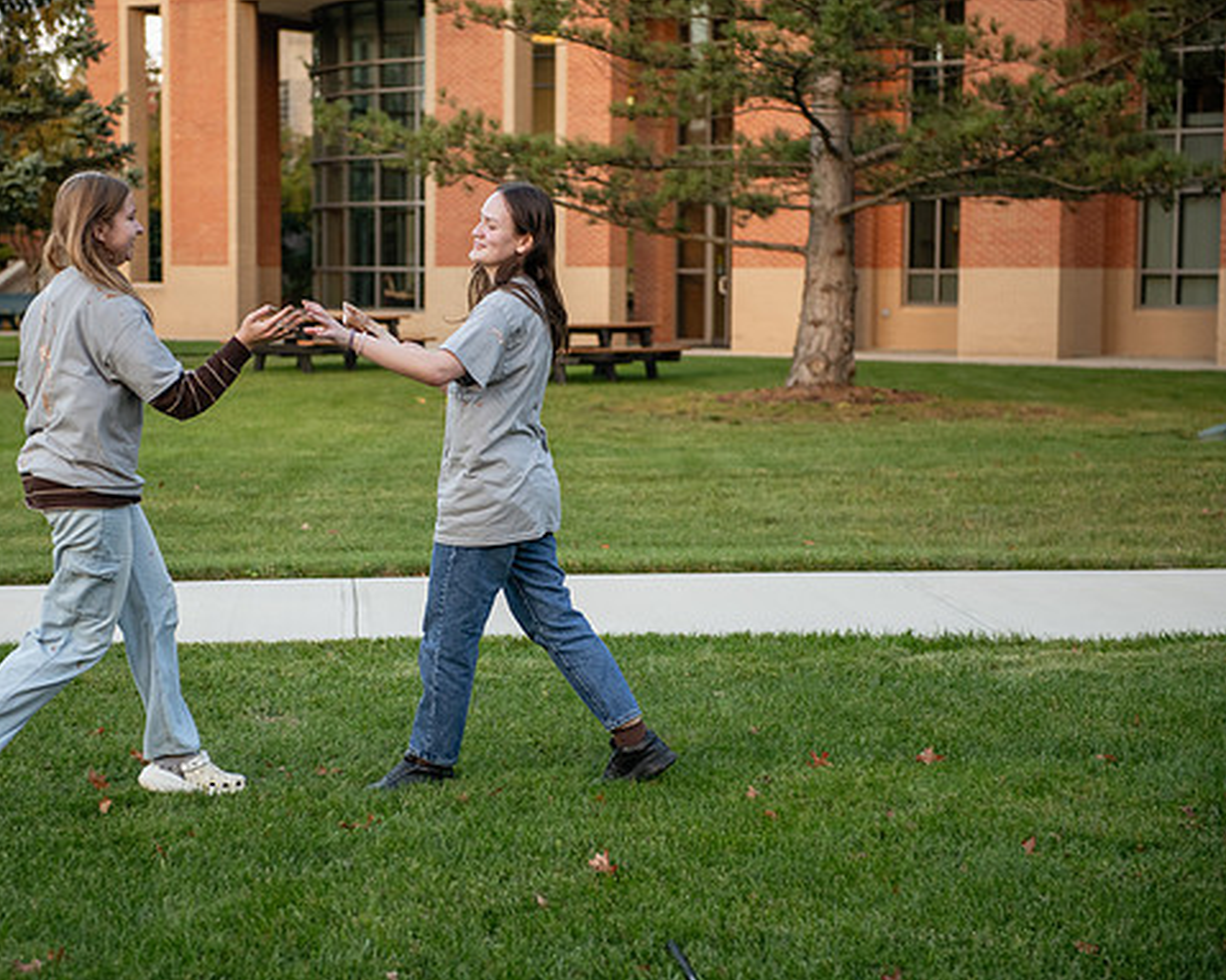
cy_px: 493
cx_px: 491
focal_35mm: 75
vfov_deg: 20.4
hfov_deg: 25.3
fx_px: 2721
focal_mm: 66
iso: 800
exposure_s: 1/320
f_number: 3.2
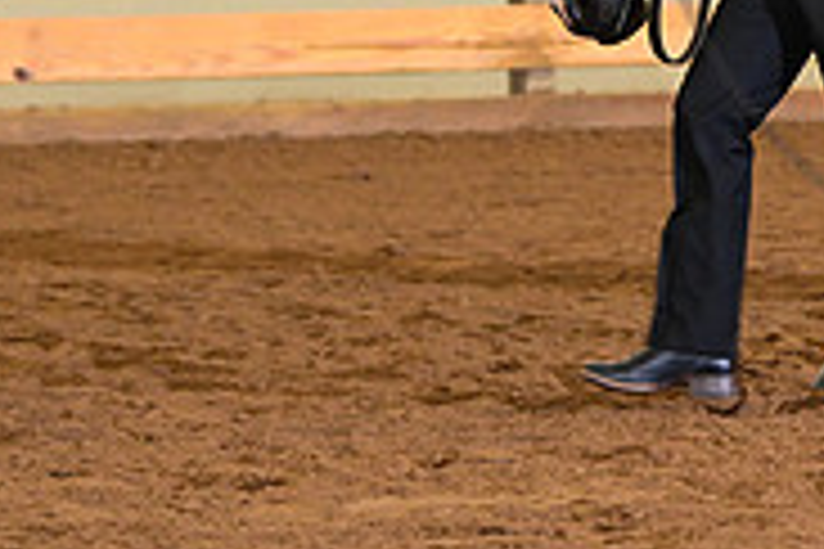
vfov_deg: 3.3
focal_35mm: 413
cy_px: -196
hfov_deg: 5.0
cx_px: 1171
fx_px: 9452
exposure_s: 1/125
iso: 2500
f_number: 5.6
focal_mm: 130
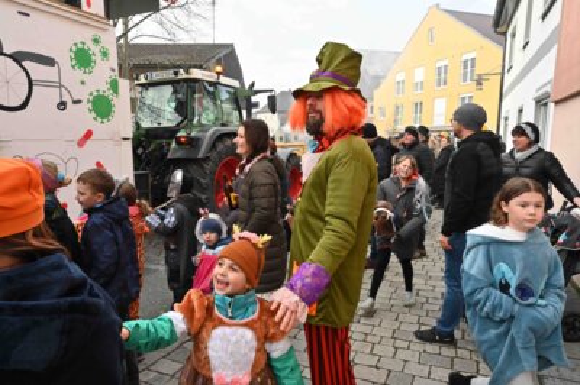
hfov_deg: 73.8
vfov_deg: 53.1
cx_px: 290
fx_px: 386
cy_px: 192
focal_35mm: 24
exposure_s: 1/500
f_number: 11
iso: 2500
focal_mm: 24
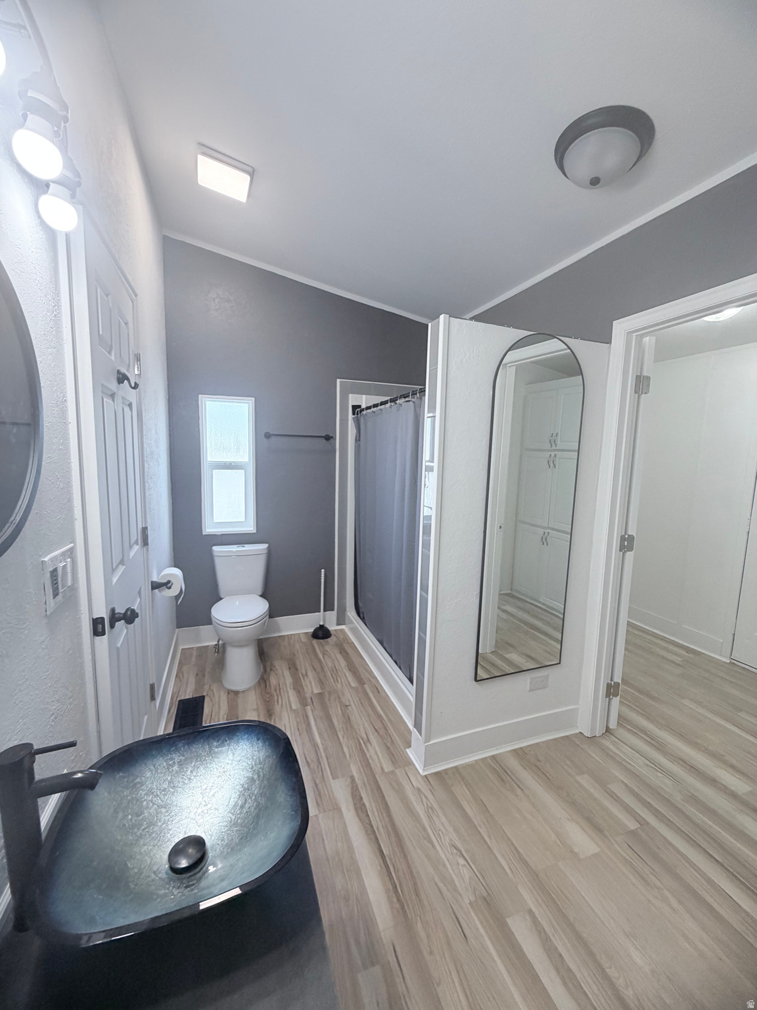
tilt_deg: -6.6
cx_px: 378
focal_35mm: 14
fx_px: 408
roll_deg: -0.7
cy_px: 505
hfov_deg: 85.7
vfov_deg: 102.1
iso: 200
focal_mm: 2.22
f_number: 2.2
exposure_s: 1/120
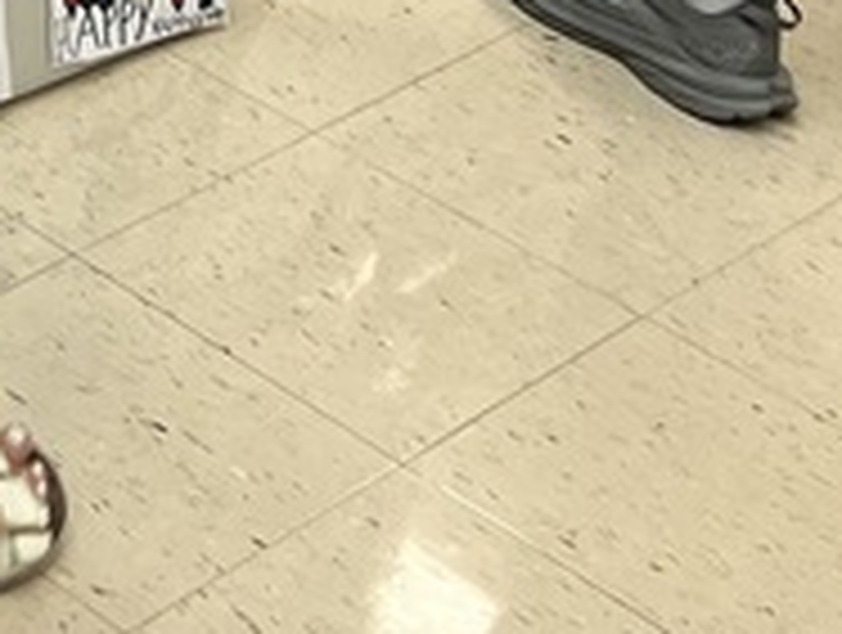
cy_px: -931
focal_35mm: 142
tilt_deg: -16.3
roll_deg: -1.6
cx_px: -711
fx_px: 3461
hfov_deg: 12.6
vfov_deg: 9.3
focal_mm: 5.7
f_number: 1.5
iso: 80
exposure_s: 1/120
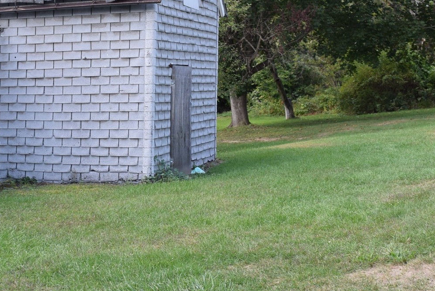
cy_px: 127
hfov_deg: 28.8
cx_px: 122
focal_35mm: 69
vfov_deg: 19.7
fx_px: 836
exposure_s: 1/200
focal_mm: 21
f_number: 7.1
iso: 400
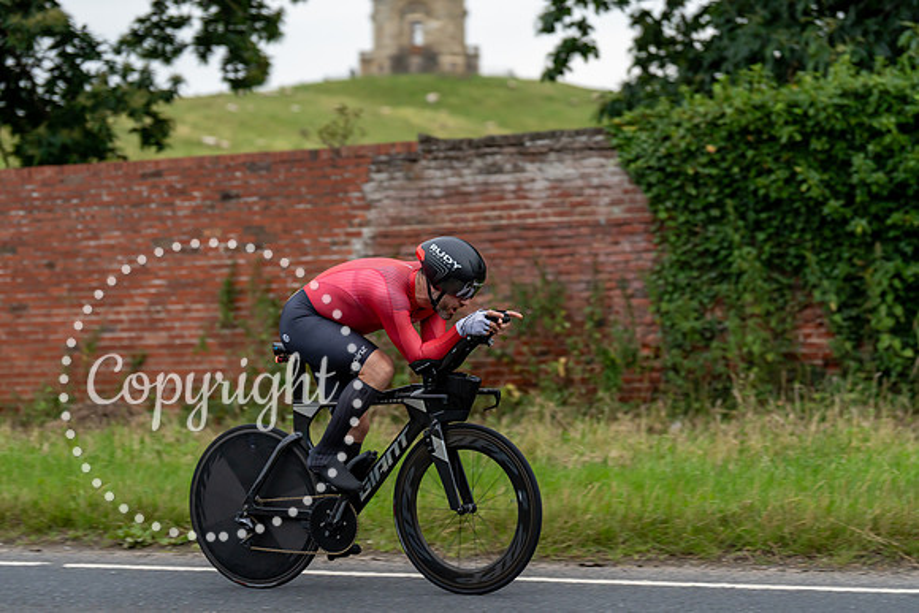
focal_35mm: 105
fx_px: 2681
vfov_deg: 13.0
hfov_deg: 19.5
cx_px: 460
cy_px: 306
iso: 800
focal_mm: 105
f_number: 2.8
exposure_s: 1/800
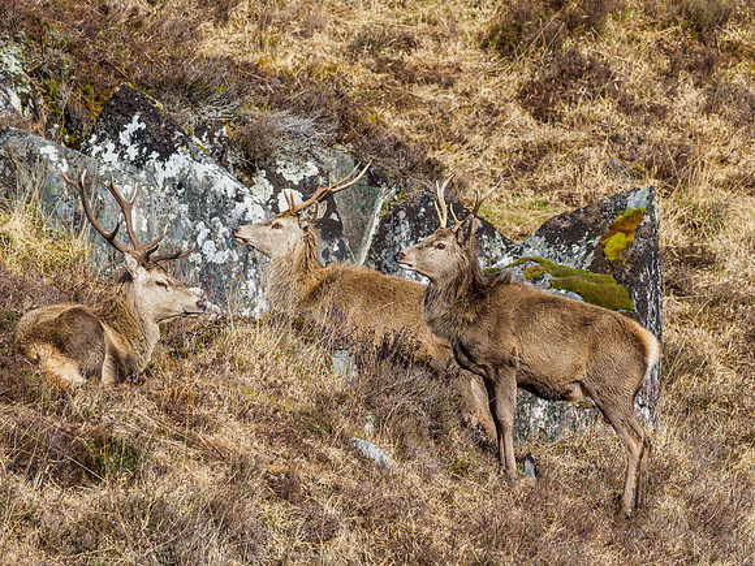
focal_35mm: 702
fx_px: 15314
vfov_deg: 2.1
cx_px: 441
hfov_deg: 2.8
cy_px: 262
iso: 200
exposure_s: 1/1000
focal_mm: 300
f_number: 5
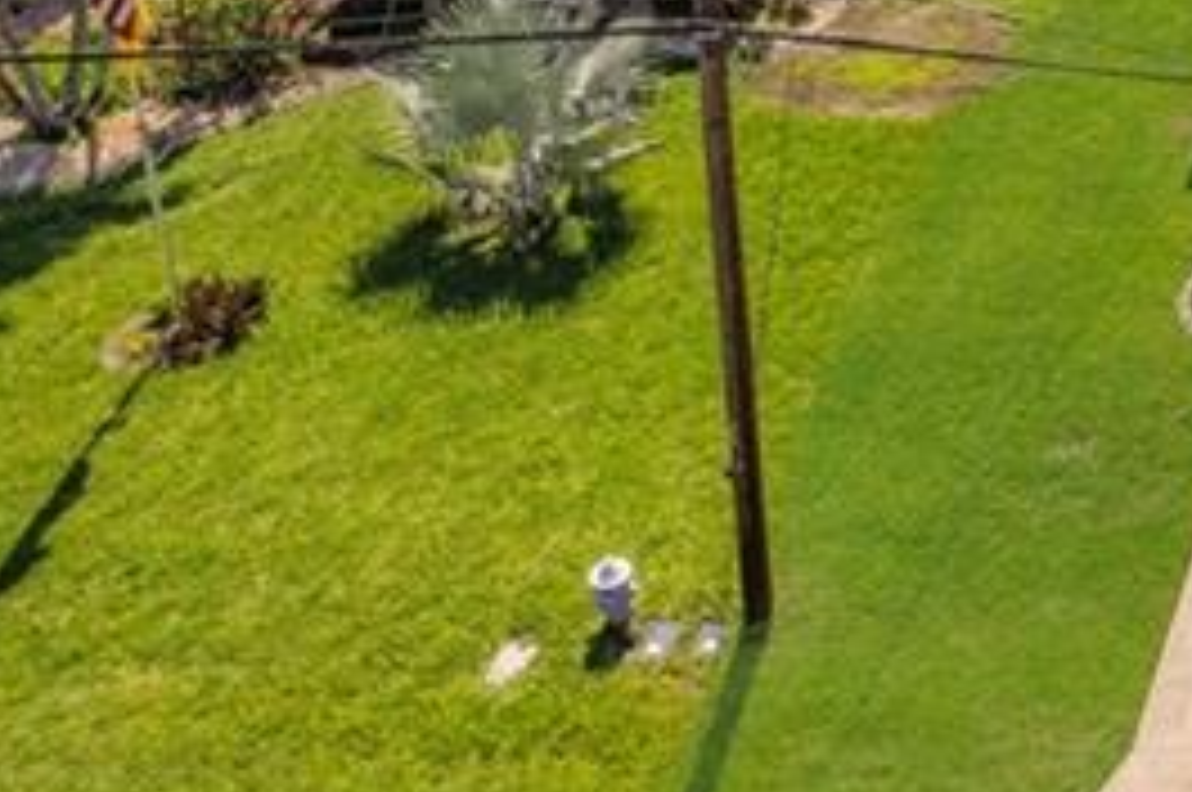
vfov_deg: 14.8
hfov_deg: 19.6
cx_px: 1961
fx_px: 2811
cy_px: -439
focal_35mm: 85
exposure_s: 1/1250
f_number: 2.8
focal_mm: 8.38
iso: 130
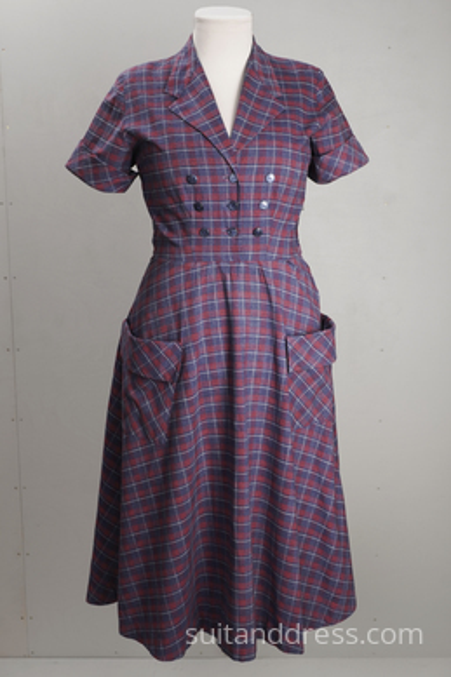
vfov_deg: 41.1
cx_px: 226
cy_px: 338
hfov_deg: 28.1
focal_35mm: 48
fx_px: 903
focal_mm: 32
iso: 320
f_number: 8
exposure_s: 1/25
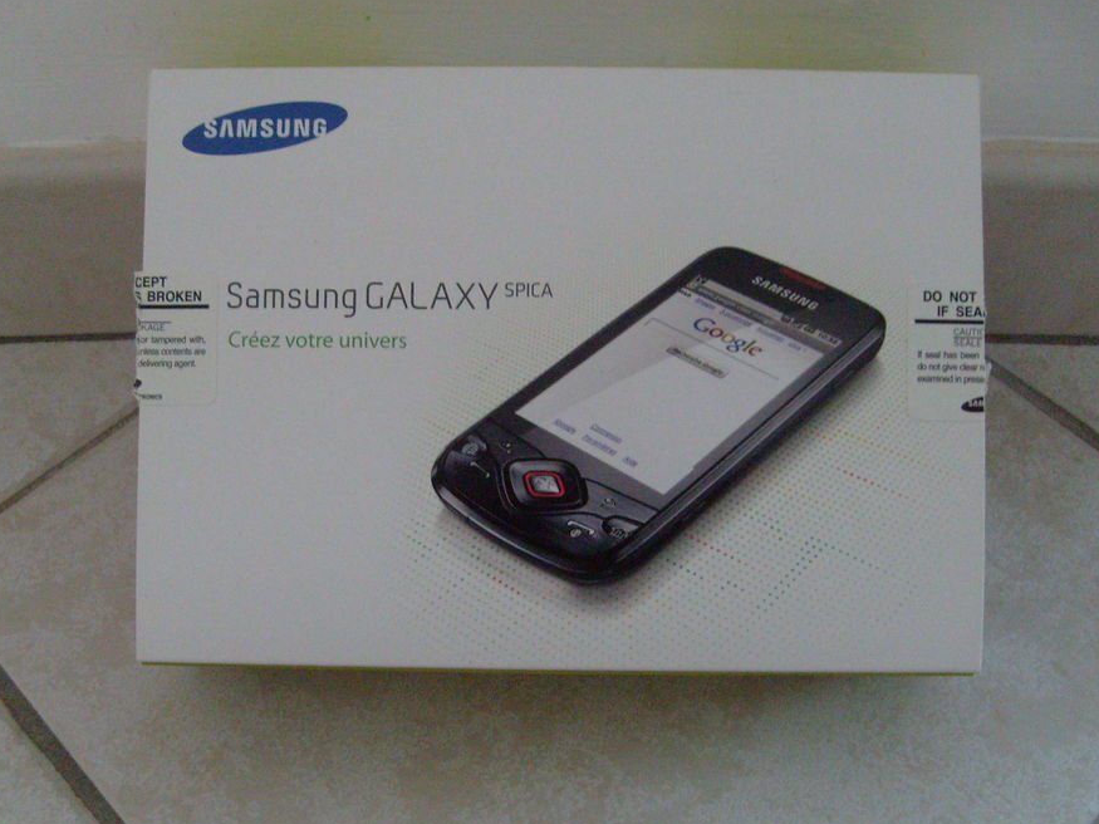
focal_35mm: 40
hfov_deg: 46.8
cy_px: 447
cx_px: 522
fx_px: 1270
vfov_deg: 35.9
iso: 400
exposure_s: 1/30
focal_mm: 5.8
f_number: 2.8
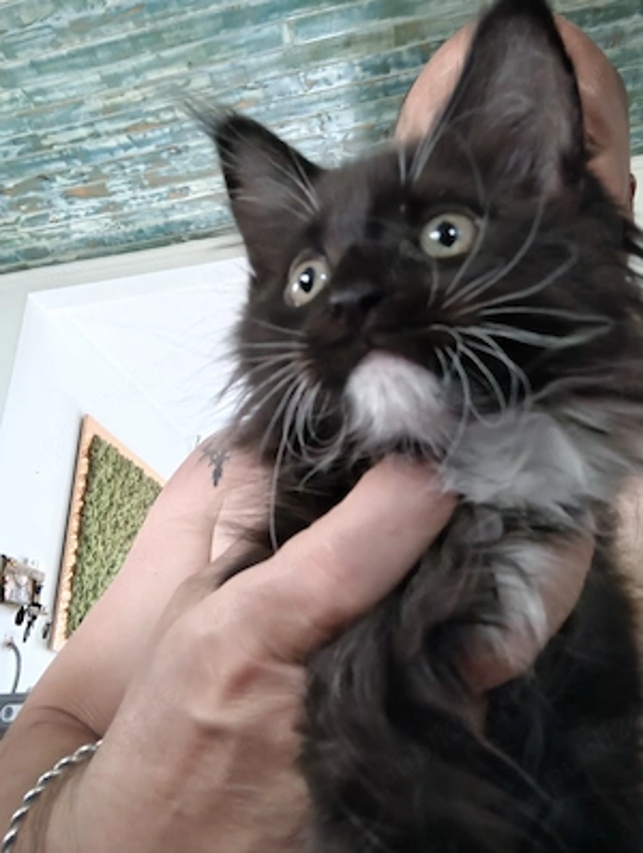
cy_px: 426
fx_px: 716
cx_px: 322
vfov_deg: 61.6
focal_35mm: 29
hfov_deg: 48.4
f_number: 2.2
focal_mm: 3.61
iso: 1027
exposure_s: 1/50.3
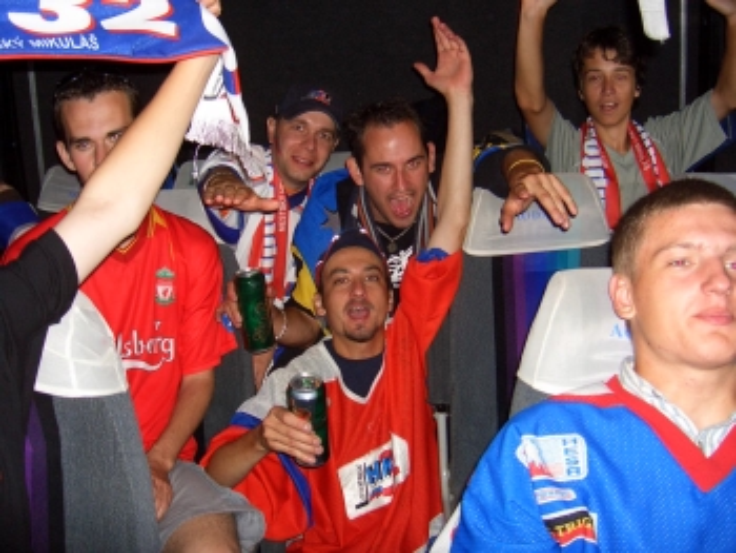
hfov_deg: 47.8
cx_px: 368
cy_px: 276
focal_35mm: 39
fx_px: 830
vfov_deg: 36.9
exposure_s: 1/60
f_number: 2.8
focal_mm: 8
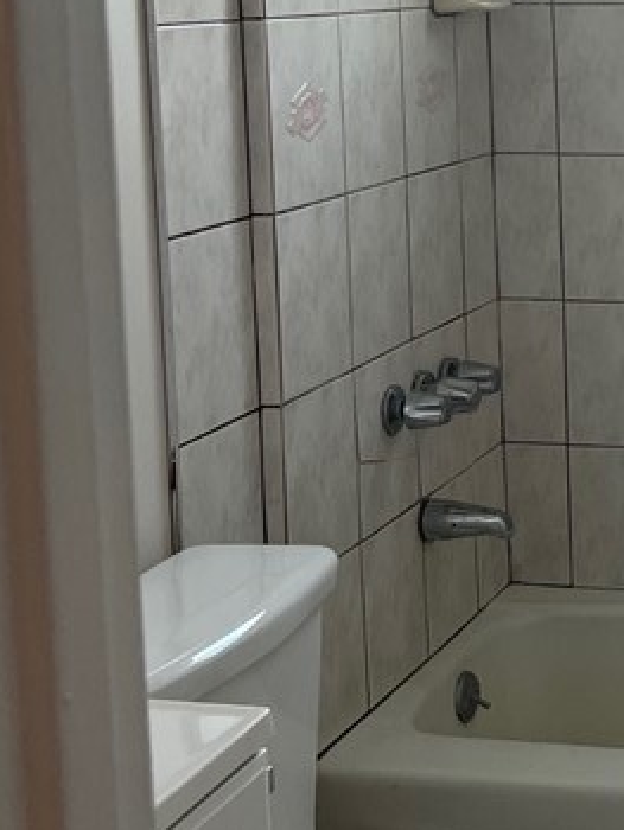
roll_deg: +2.0
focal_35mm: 76
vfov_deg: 25.3
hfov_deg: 18.0
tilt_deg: -5.8
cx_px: 833
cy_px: 199
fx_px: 1824
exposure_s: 1/121
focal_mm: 5.7
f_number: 1.5
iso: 100
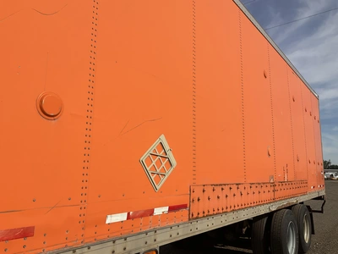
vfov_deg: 48.2
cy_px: 127
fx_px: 283
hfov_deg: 61.7
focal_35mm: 29
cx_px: 169
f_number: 1.8
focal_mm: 3
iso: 25
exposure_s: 1/2667
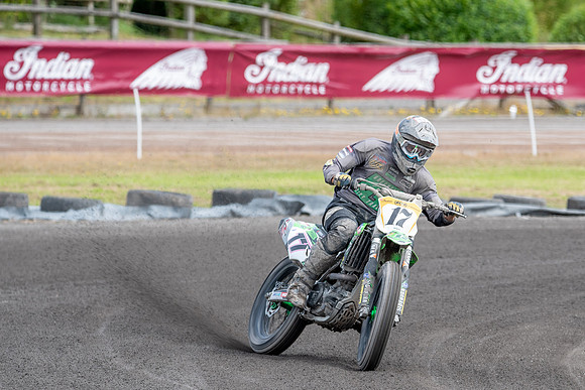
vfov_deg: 2.5
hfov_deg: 3.8
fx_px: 8894
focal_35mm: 547
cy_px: 247
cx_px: 358
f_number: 5.6
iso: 200
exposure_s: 1/400
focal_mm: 320
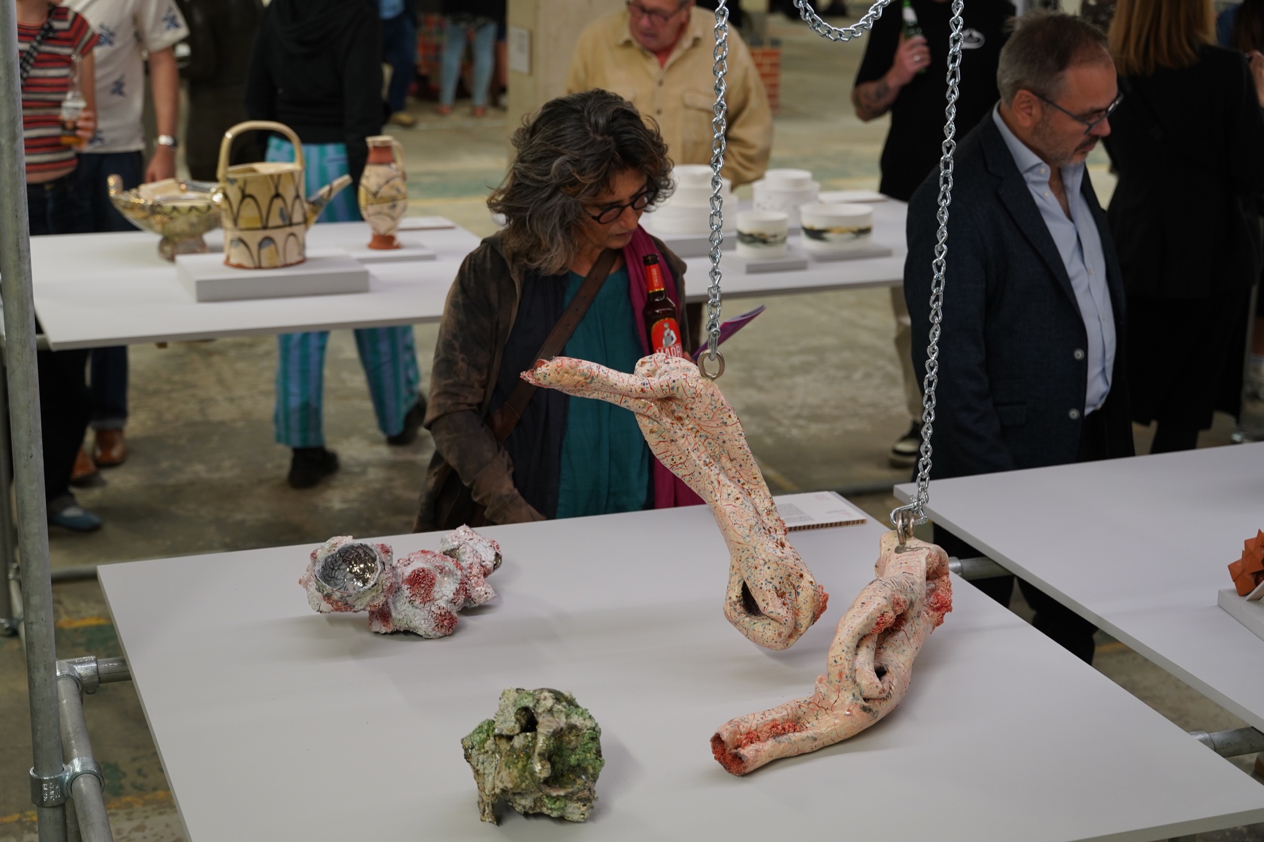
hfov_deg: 35.1
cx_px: 632
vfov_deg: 23.8
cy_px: 421
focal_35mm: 57
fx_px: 2001
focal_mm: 57
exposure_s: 1/60
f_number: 4
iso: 800
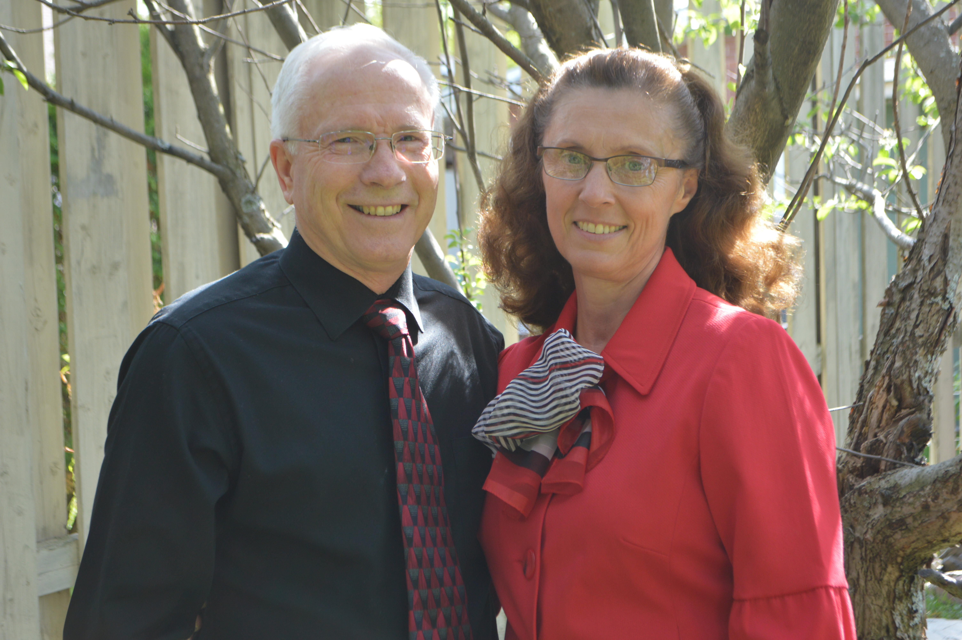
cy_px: 320
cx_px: 481
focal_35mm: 66
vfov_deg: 20.6
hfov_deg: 30.5
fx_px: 1762
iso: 320
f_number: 5.6
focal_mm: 44
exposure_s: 1/125
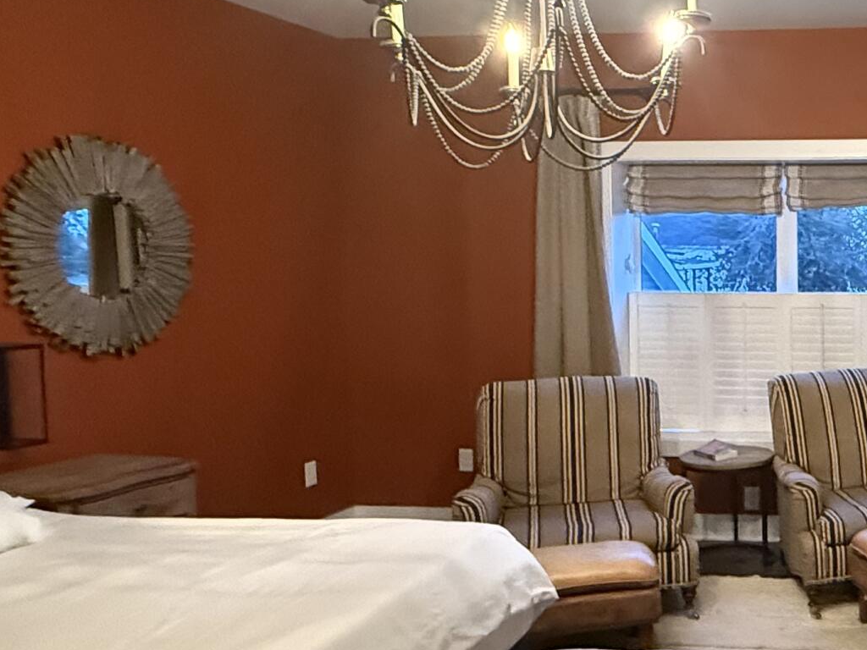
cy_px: 332
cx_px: 890
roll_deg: +0.3
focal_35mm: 41
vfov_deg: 35.1
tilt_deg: -3.9
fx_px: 1027
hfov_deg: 39.6
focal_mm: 2.22
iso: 1000
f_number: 2.2
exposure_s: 1/60
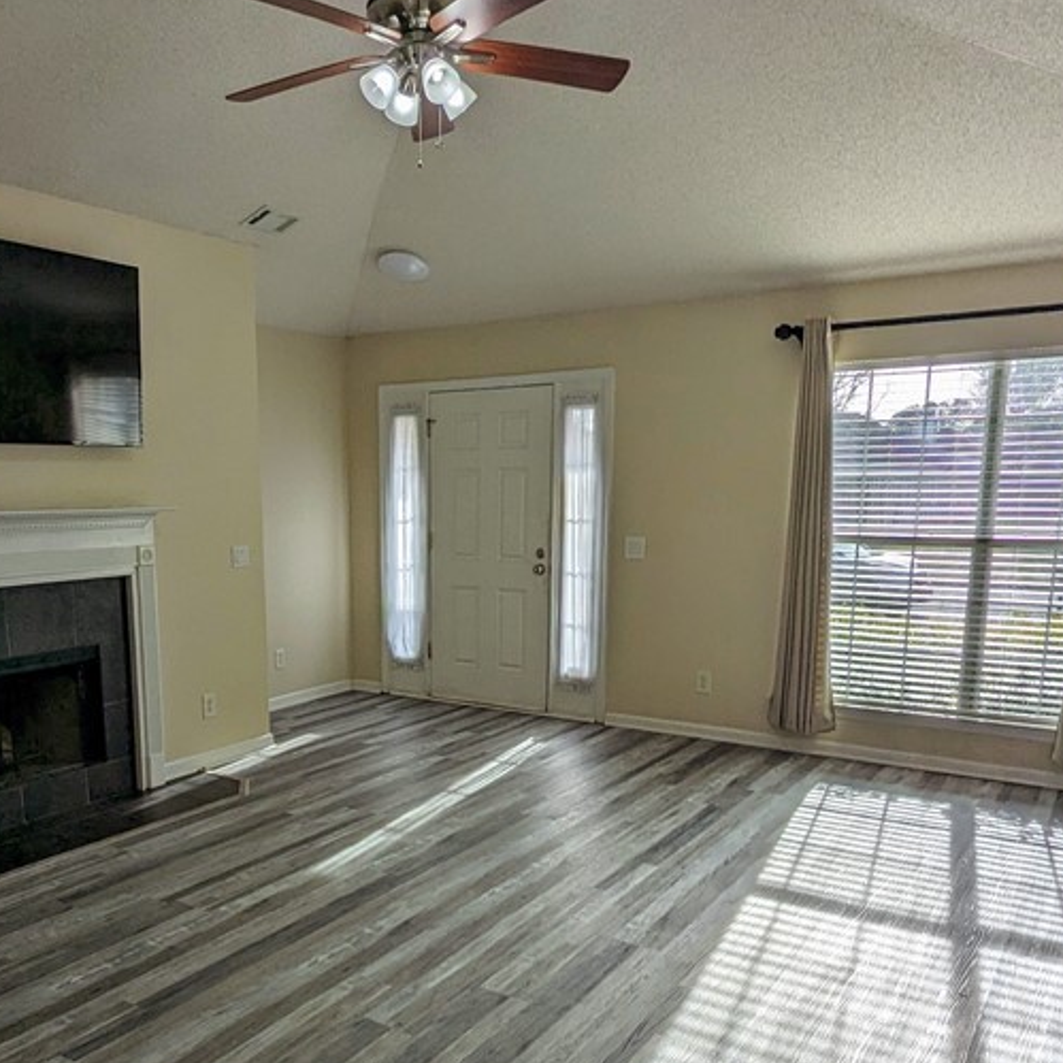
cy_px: 682
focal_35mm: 29
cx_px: 413
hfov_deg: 55.1
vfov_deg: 54.8
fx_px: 1008
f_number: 2.2
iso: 31
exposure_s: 1/378
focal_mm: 2.35
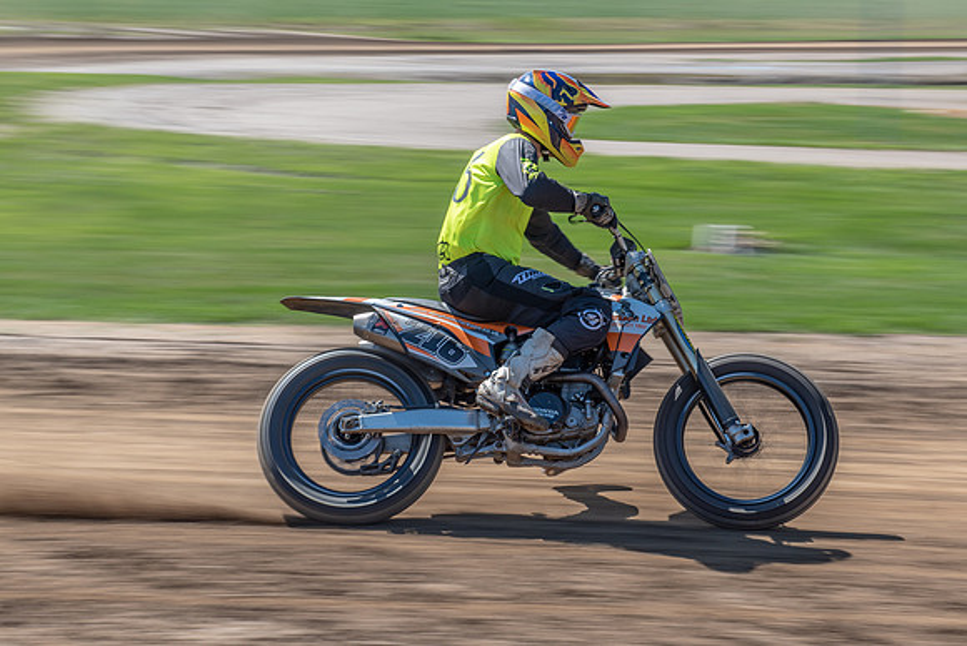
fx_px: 2074
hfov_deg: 26.2
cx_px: 517
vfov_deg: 17.7
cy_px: 335
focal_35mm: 77
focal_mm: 70
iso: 200
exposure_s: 1/100
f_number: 8
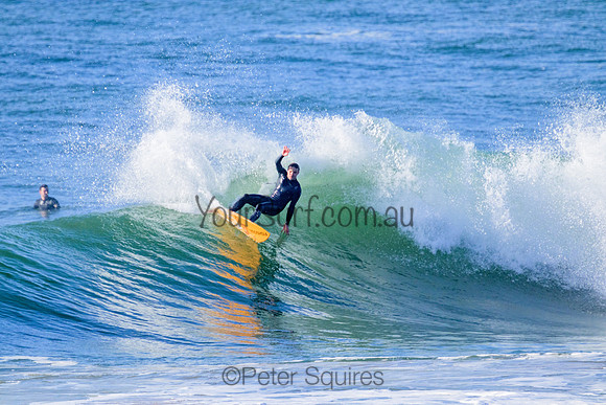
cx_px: 303
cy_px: 202
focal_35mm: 800
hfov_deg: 2.6
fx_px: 13469
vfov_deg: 1.7
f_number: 11
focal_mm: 800
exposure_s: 1/2000
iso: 2000
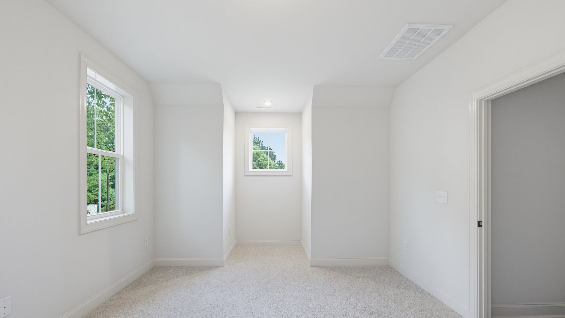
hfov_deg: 103.0
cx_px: 278
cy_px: 178
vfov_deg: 70.3
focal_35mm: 15
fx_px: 225
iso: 800
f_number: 7.1
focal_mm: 14
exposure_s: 1/8
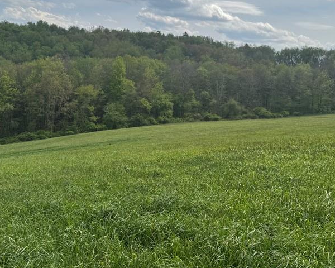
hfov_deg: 45.8
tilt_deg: -3.6
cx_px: 157
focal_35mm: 40
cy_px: 104
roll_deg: -2.5
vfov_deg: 37.2
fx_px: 397
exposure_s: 1/7937
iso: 80
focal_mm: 6.76
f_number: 1.78
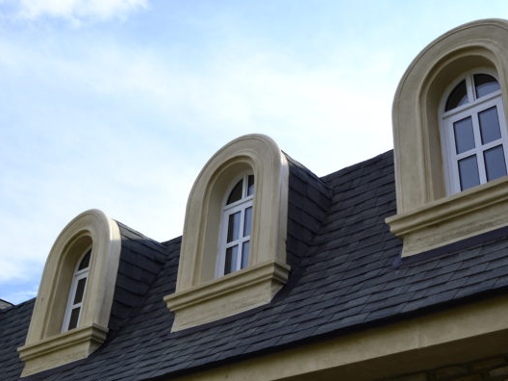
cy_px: 191
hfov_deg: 40.0
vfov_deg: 30.5
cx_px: 275
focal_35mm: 48
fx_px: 698
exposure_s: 1/125
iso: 100
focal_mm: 29
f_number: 8
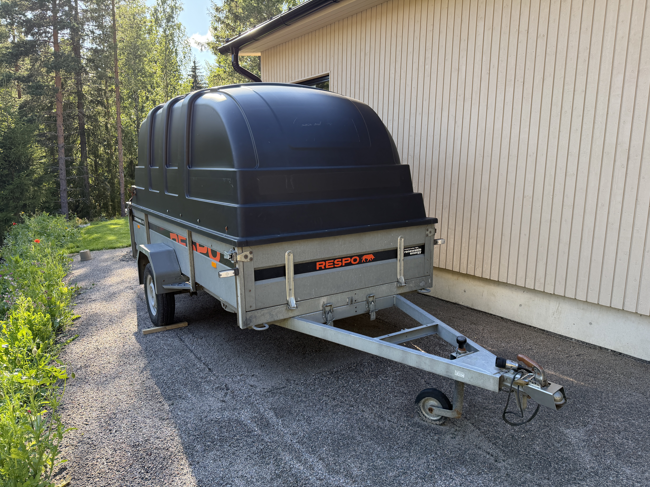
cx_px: 337
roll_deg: -1.1
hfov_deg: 69.4
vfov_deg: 54.9
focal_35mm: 25
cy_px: 250
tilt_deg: -9.5
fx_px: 469
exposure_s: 1/683
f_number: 1.78
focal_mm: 6.76
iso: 100
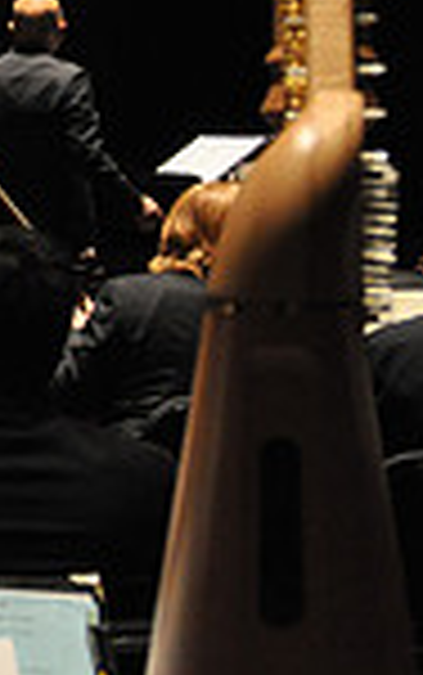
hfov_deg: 8.0
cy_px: 182
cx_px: -806
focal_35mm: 142
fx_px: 2614
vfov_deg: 14.7
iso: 1600
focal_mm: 24
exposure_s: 1/250
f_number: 2.8
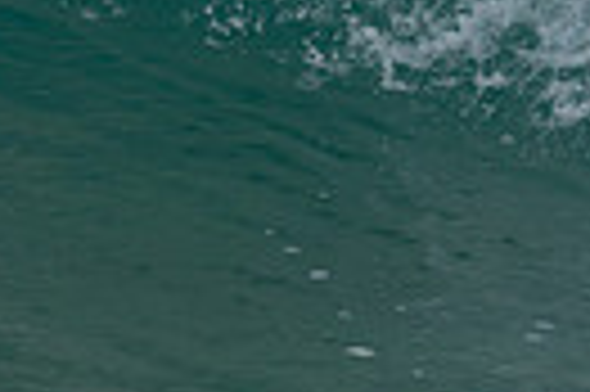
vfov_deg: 0.6
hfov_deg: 1.0
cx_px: 527
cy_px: -146
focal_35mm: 2127
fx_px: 34816
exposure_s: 1/1600
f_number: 5.6
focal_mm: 320
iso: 450
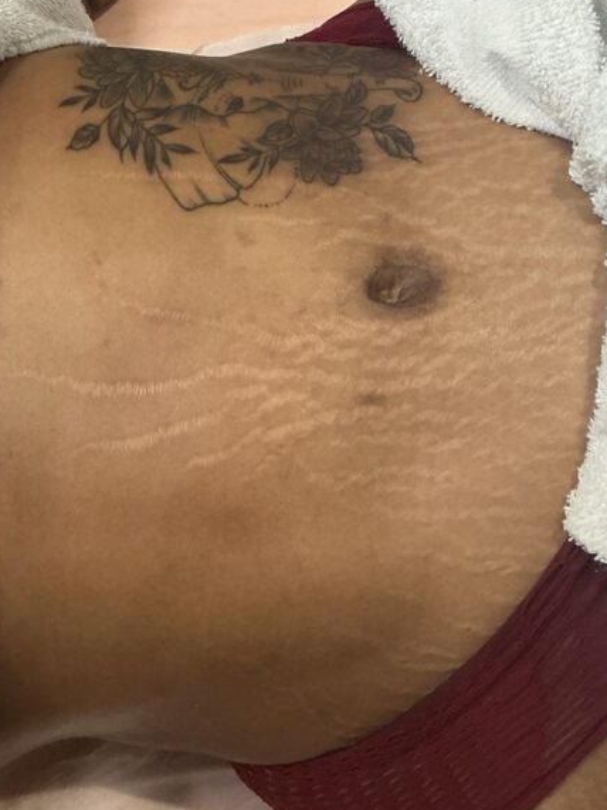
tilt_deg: -68.2
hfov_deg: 27.9
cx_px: 210
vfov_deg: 36.6
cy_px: 298
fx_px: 1216
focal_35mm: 52
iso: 100
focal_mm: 3
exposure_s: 1/60
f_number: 1.8
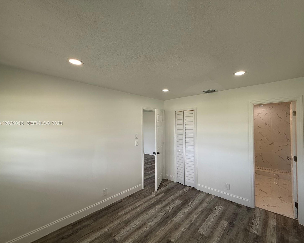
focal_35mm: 15
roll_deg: +0.3
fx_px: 135
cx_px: 164
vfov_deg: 84.0
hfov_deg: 96.6
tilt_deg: +1.3
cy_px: 124
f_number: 2.2
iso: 64
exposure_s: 1/162
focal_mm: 2.22
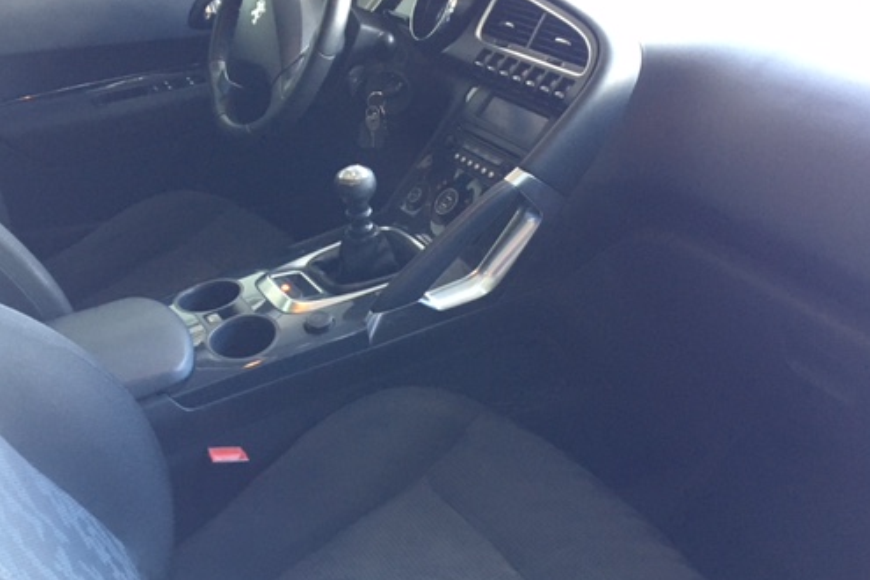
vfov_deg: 34.1
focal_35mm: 39
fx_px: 942
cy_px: 232
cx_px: 380
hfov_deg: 49.4
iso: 200
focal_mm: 4.15
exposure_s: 1/33
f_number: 2.2
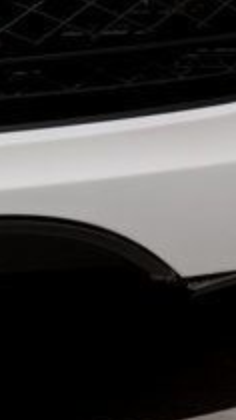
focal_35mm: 286
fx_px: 3184
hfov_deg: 4.2
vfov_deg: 7.4
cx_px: -116
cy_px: -165
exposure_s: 1/50
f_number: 9
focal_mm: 56
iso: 200
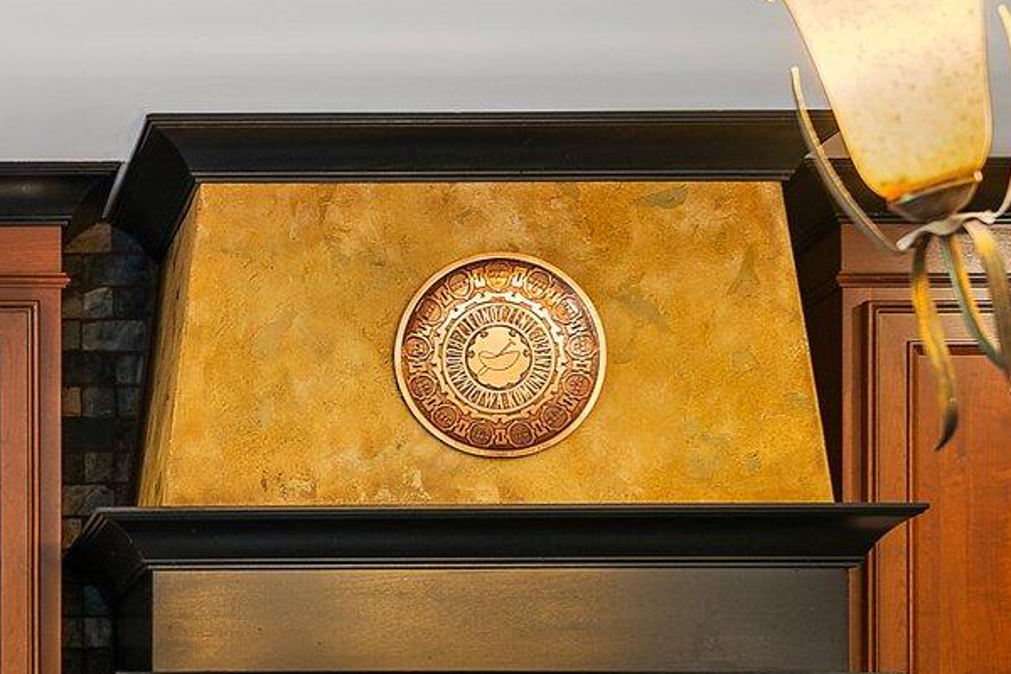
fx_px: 2780
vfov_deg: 13.4
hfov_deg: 19.5
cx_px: -170
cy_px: 820
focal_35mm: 99
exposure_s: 1/4
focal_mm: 19.4
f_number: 4.5
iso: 100
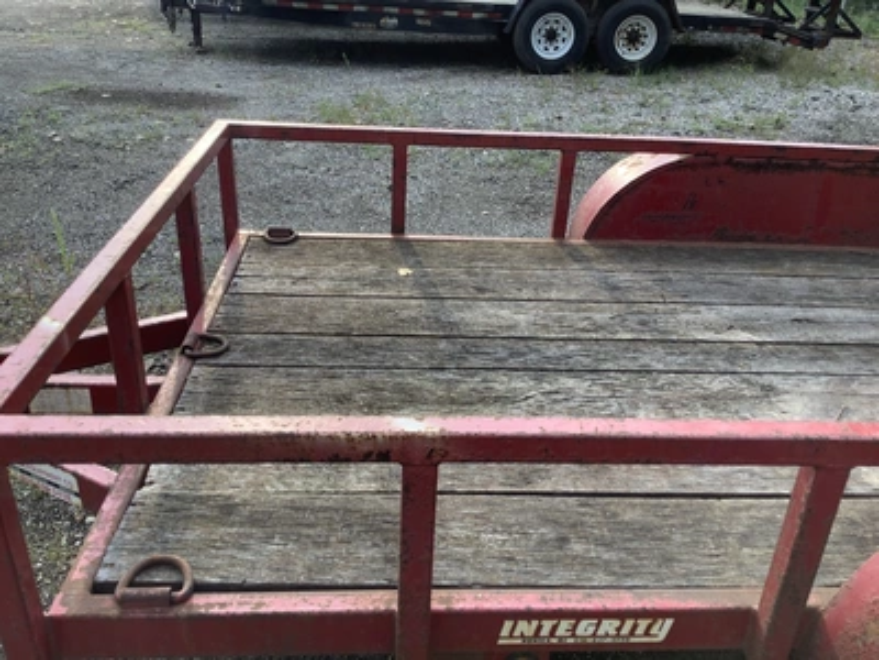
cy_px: 330
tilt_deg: -29.8
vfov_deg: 45.4
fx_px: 787
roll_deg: -4.2
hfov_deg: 58.4
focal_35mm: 31
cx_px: 440
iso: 25
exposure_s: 1/127
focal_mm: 3.3
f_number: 2.4
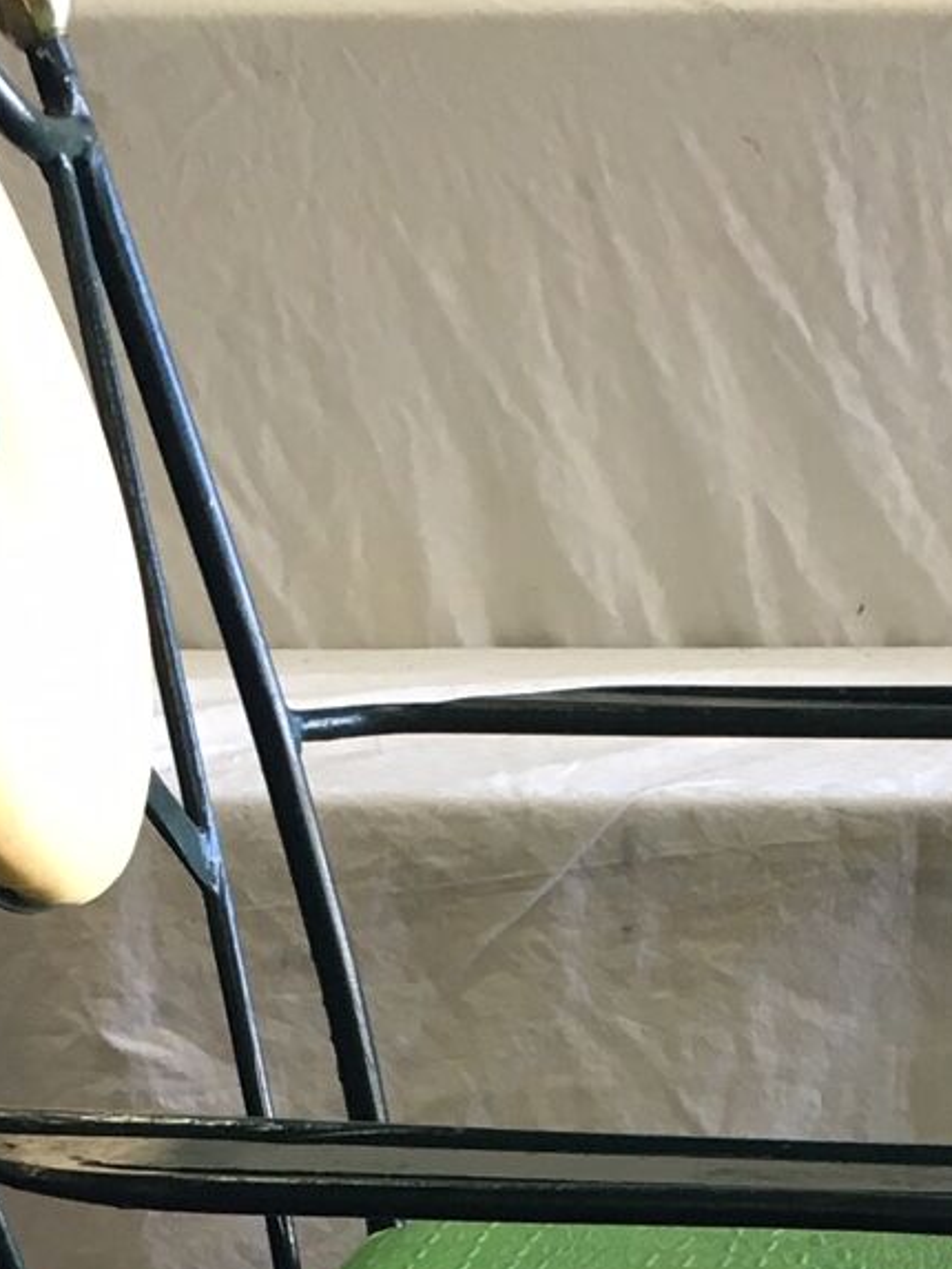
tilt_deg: -22.3
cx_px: 813
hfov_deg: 14.4
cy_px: 1834
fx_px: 3739
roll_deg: -0.6
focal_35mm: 102
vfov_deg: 17.5
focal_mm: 4.15
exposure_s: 1/33
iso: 40
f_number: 2.2
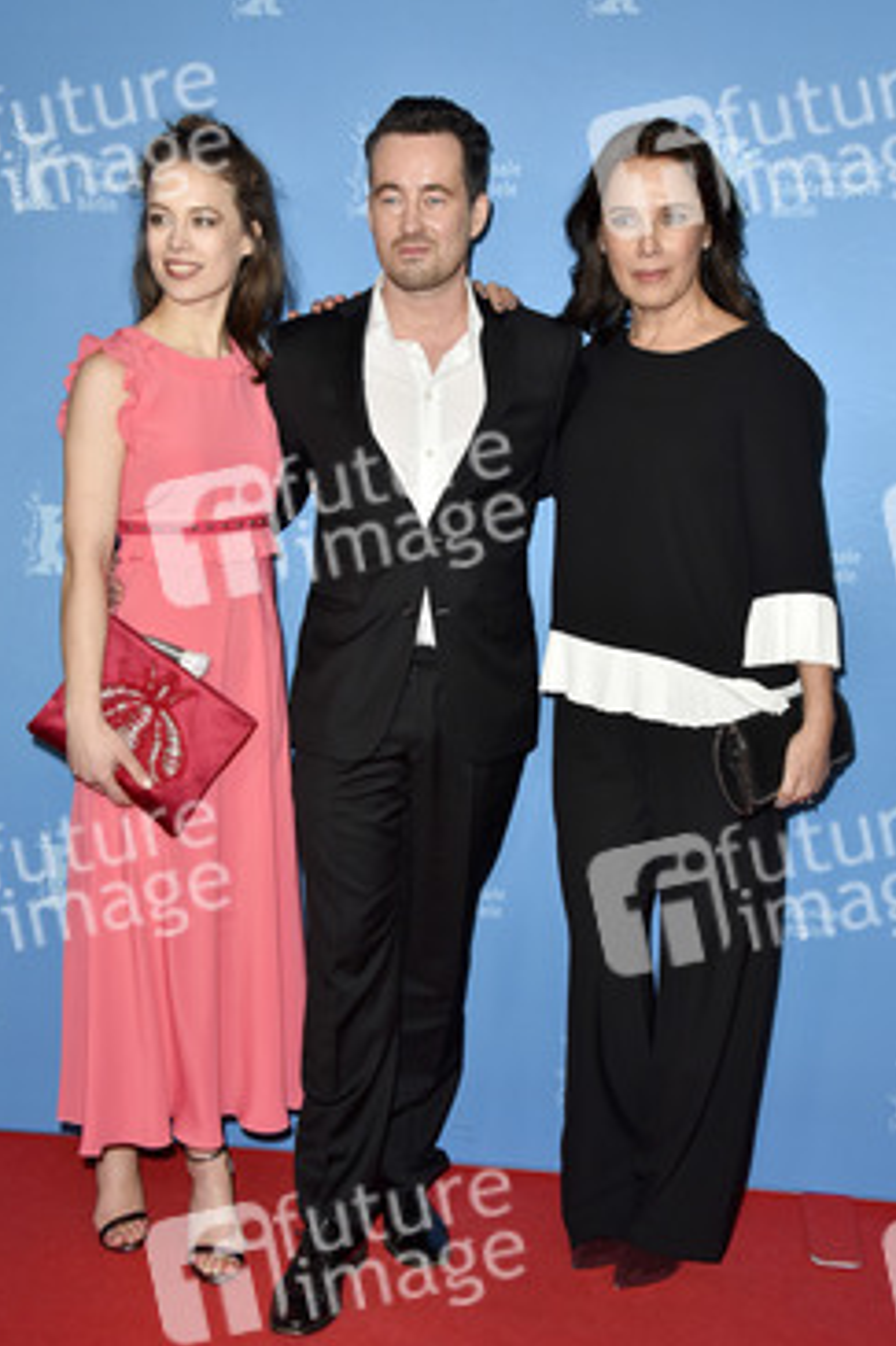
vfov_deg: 42.7
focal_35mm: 46
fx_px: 1719
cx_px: 442
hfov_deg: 29.2
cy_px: 704
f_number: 5.6
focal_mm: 42
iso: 640
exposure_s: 1/125
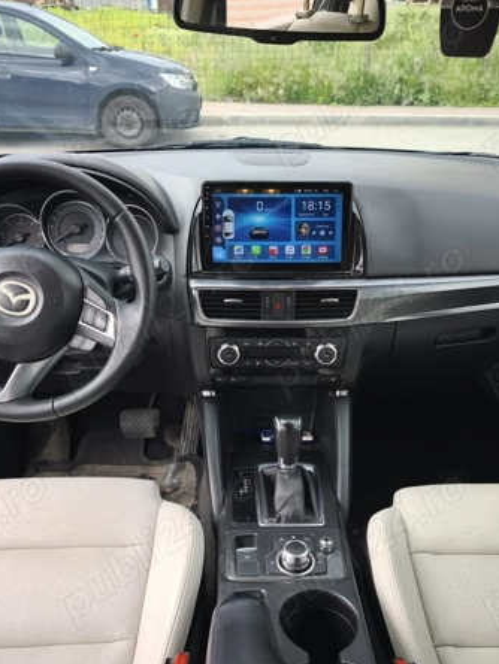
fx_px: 596
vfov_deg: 58.3
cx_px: 263
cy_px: 334
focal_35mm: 31
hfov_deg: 45.4
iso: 50
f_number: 1.6
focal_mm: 6.57
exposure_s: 1/111
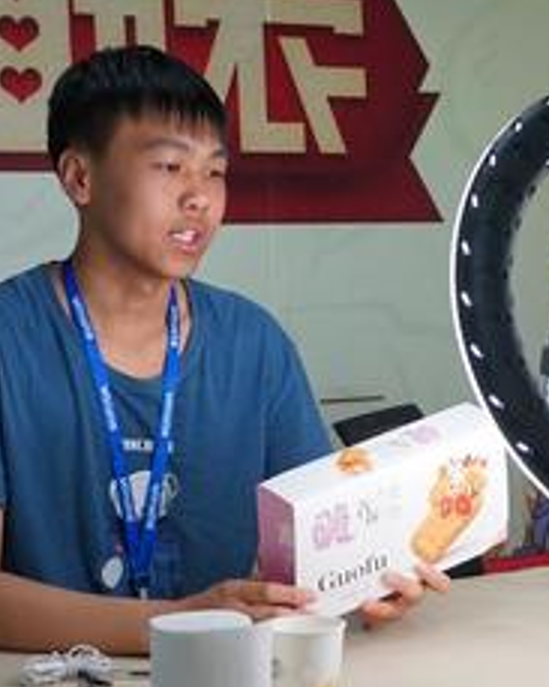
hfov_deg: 16.9
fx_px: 1829
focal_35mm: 90
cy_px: 318
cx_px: 474
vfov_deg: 21.3
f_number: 4
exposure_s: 1/160
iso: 1250
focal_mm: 37
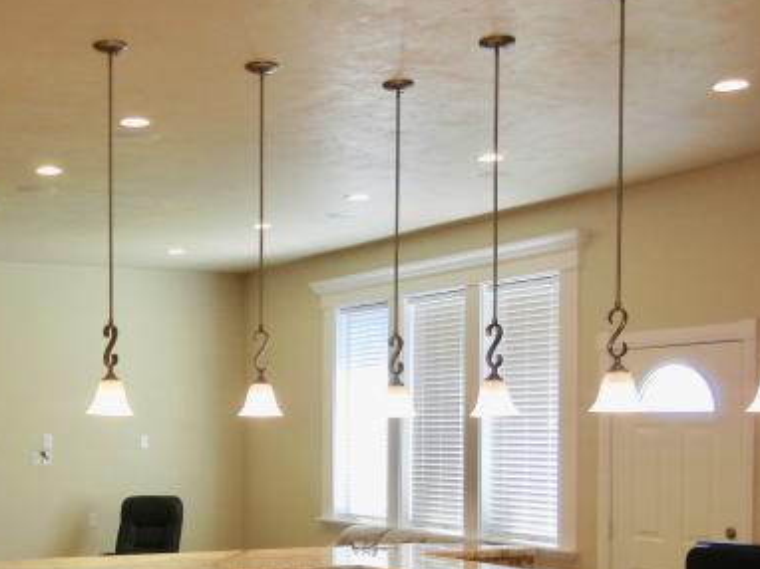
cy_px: 466
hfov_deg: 33.0
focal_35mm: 57
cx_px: 165
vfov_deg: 25.1
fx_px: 1251
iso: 160
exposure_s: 1/64
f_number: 3.6
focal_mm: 6.2
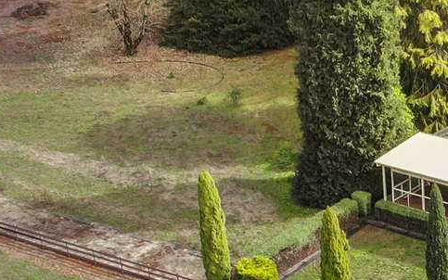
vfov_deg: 12.7
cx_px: 509
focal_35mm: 101
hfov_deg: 19.6
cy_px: 310
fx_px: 1233
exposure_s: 1/280
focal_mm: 4.5
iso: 100
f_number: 2.8
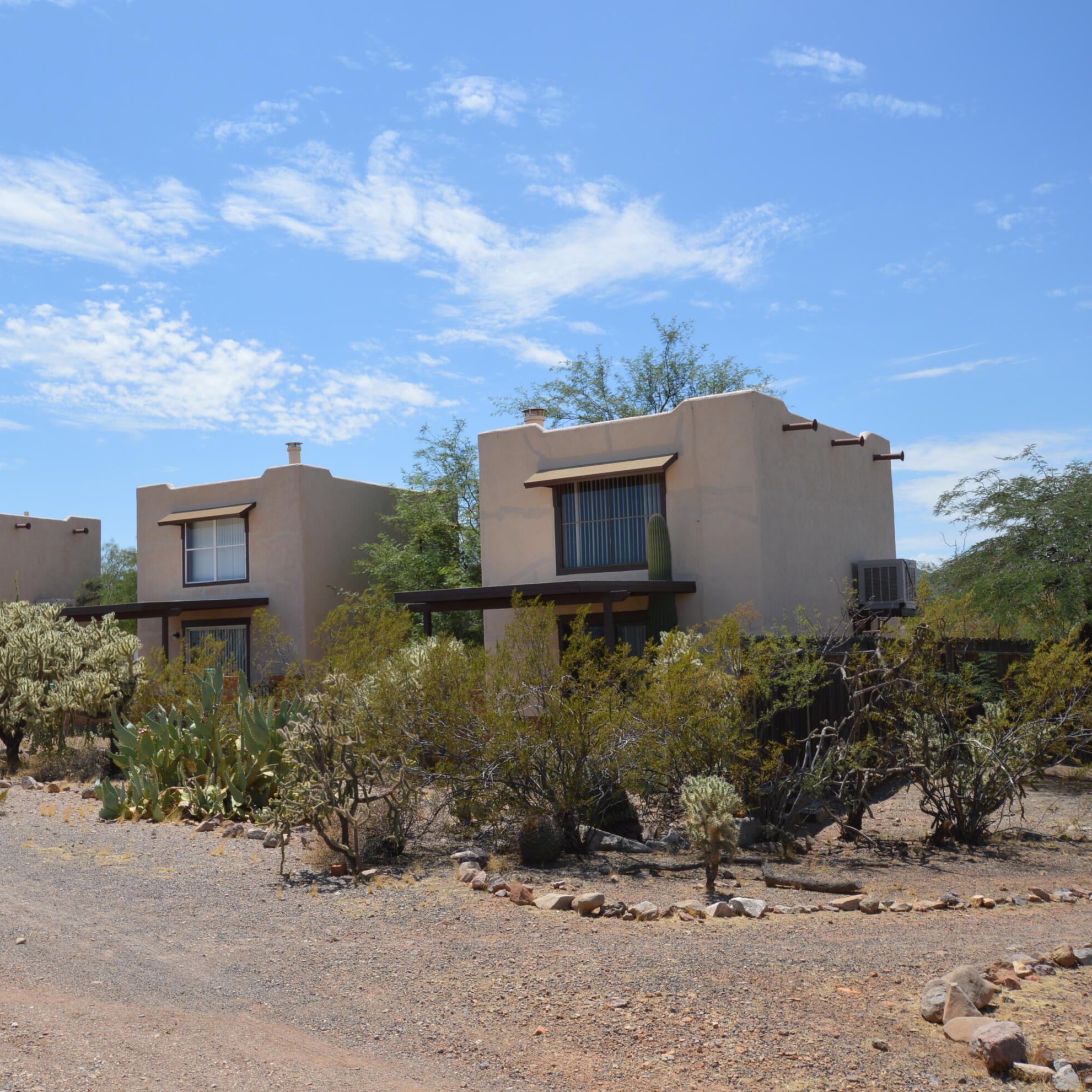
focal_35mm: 37
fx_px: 1308
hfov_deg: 44.7
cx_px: 366
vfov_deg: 45.3
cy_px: 544
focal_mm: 19
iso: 100
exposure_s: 1/320
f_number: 9
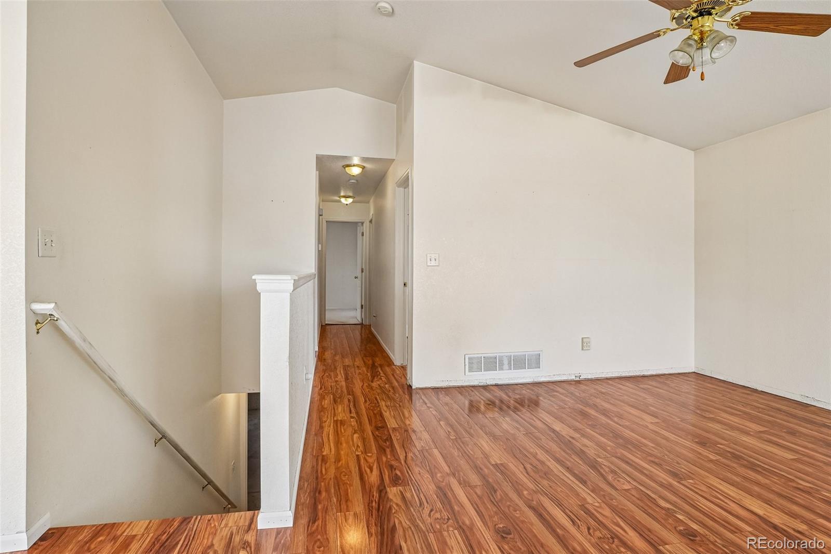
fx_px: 381
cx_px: 416
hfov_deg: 95.0
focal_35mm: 16
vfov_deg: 72.0
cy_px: 277
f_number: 8
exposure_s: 1/30
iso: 200
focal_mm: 11
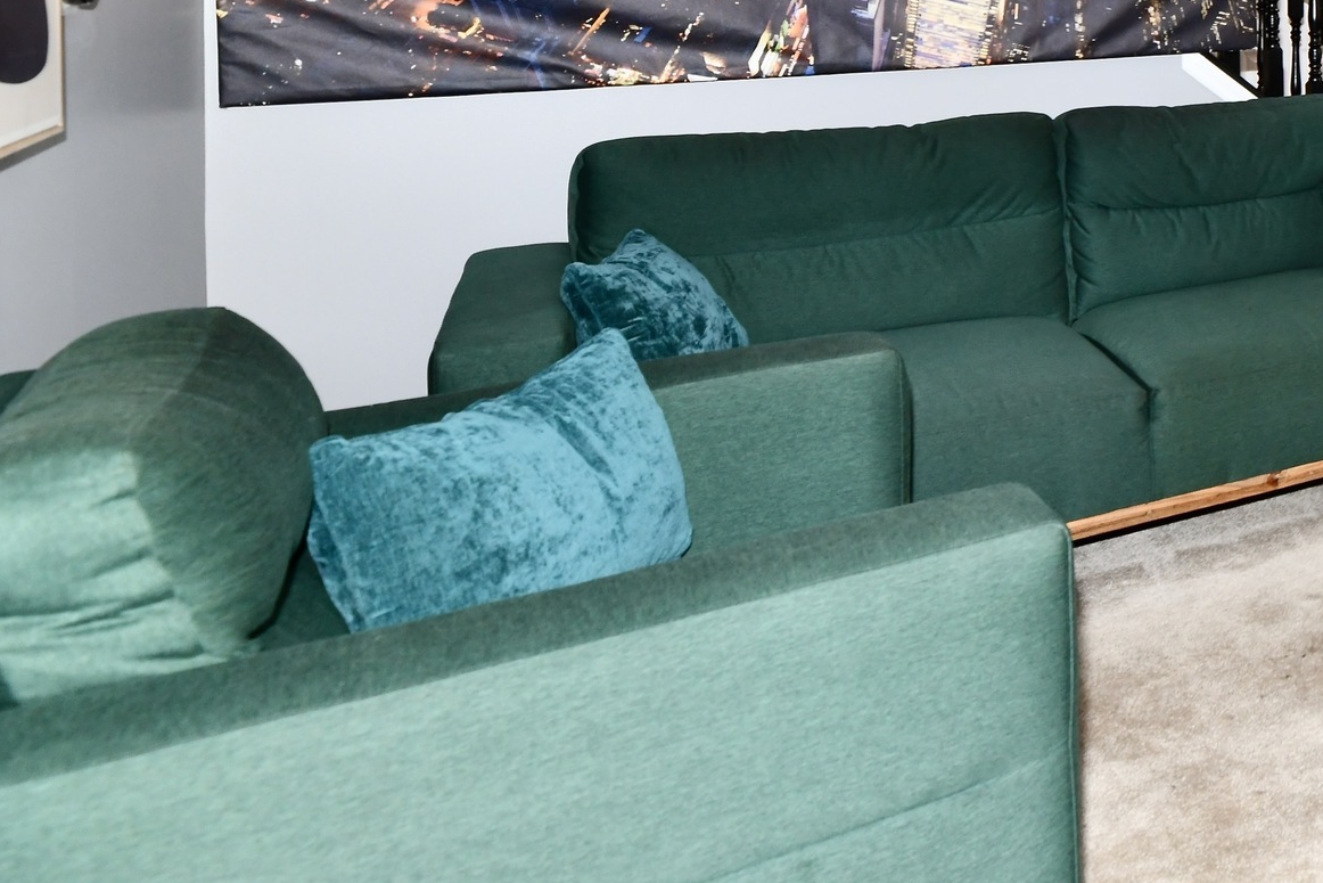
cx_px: 1702
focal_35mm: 37
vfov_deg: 32.7
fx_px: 1360
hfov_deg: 35.8
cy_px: -24
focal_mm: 14
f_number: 6.3
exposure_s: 1/60
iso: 640
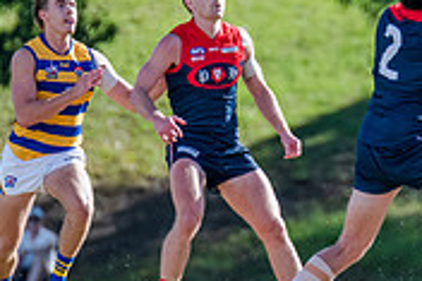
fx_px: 17625
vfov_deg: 0.9
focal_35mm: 1505
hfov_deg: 1.4
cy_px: 13
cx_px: 620
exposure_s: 1/1600
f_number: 5
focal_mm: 420
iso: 800
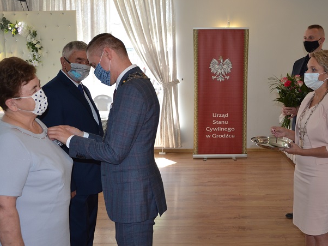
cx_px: 198
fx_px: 436
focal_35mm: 46
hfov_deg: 41.0
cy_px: 134
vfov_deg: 31.5
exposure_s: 1/80
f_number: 4
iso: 400
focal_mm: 24
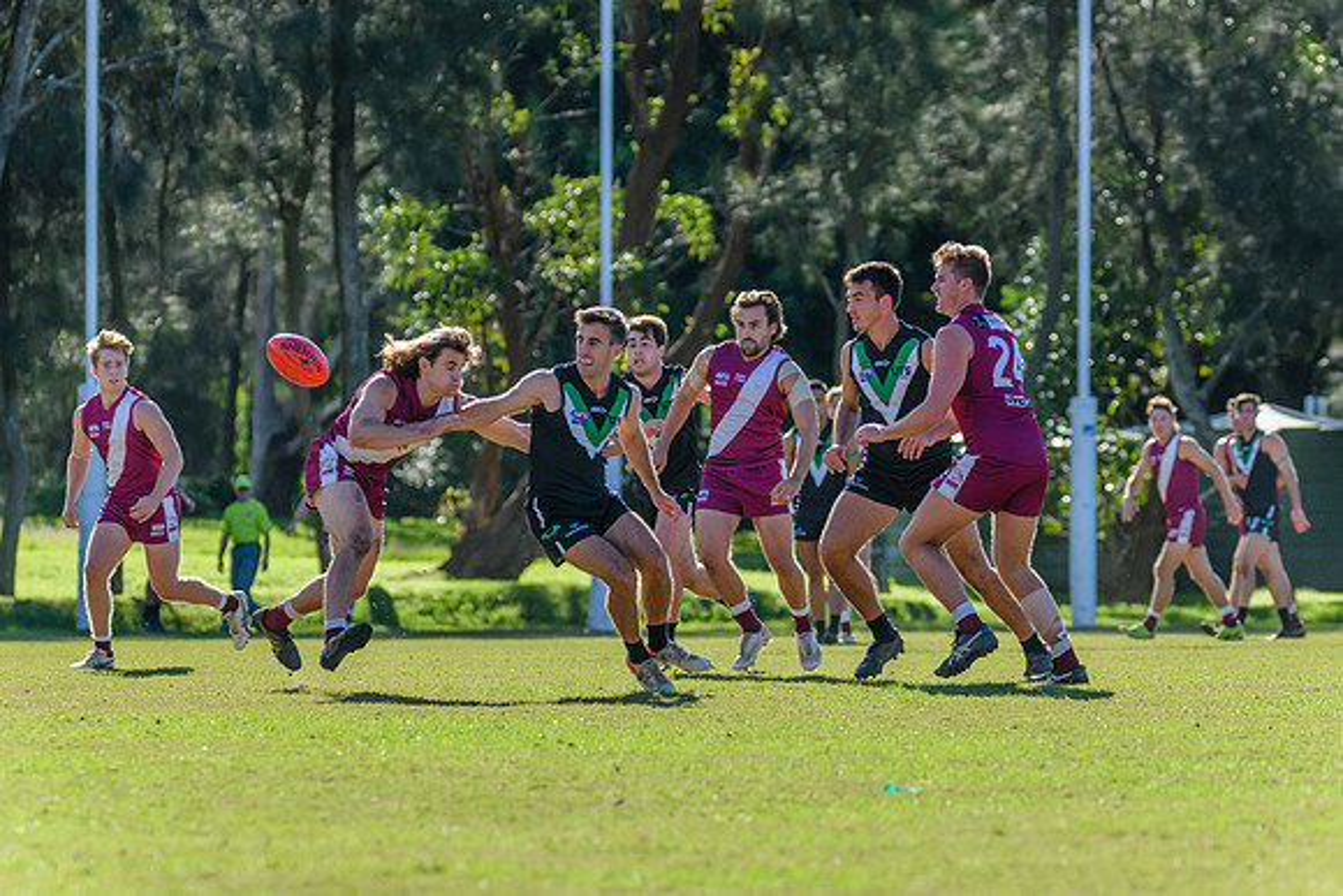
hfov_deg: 7.3
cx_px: 678
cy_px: 407
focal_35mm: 282
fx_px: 10510
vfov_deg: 4.9
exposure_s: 1/2500
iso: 800
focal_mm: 240
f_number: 5
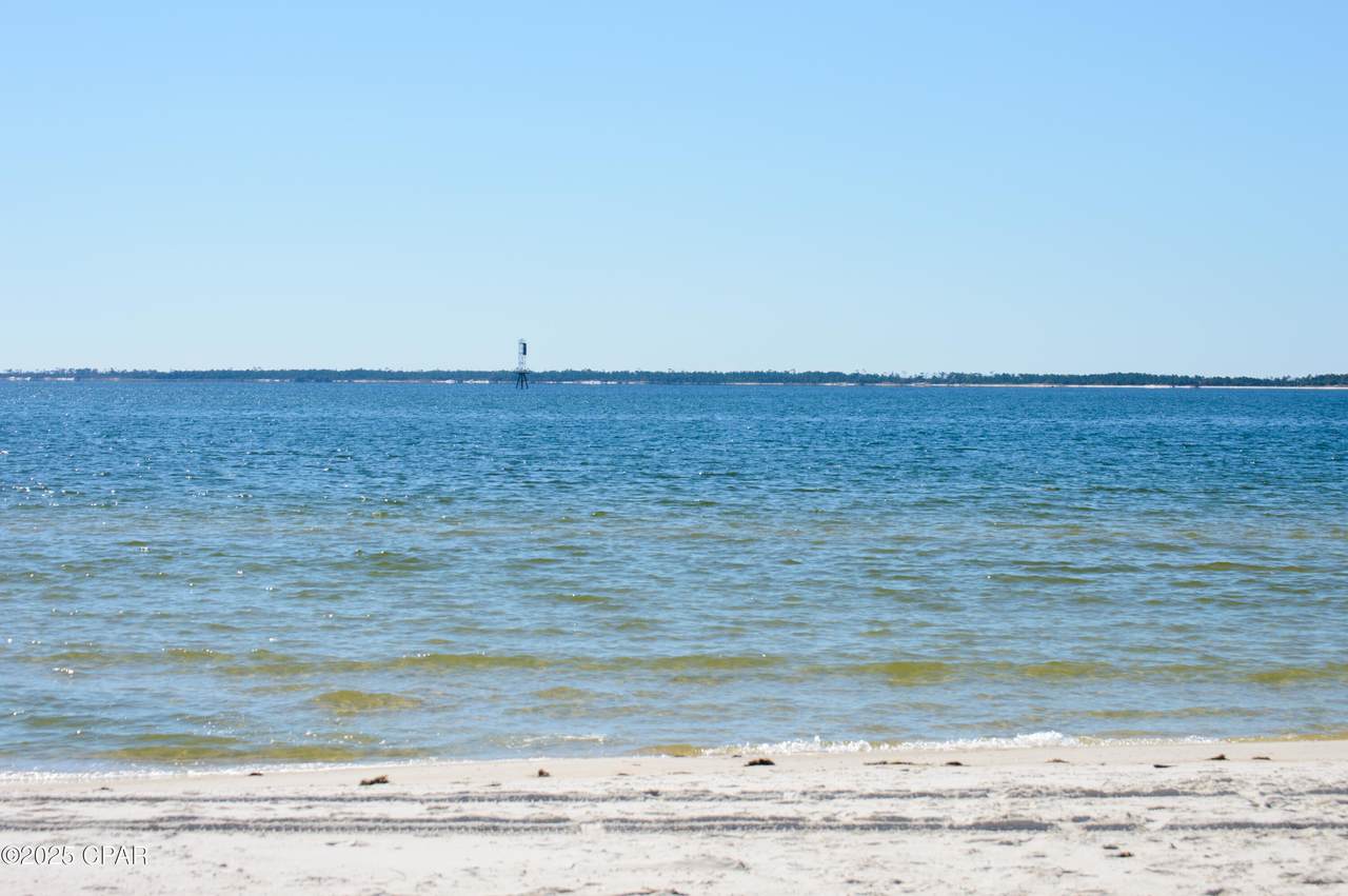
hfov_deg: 23.9
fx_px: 3191
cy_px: 448
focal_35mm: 85
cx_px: 674
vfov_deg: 16.0
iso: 100
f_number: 8
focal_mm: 55
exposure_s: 1/640
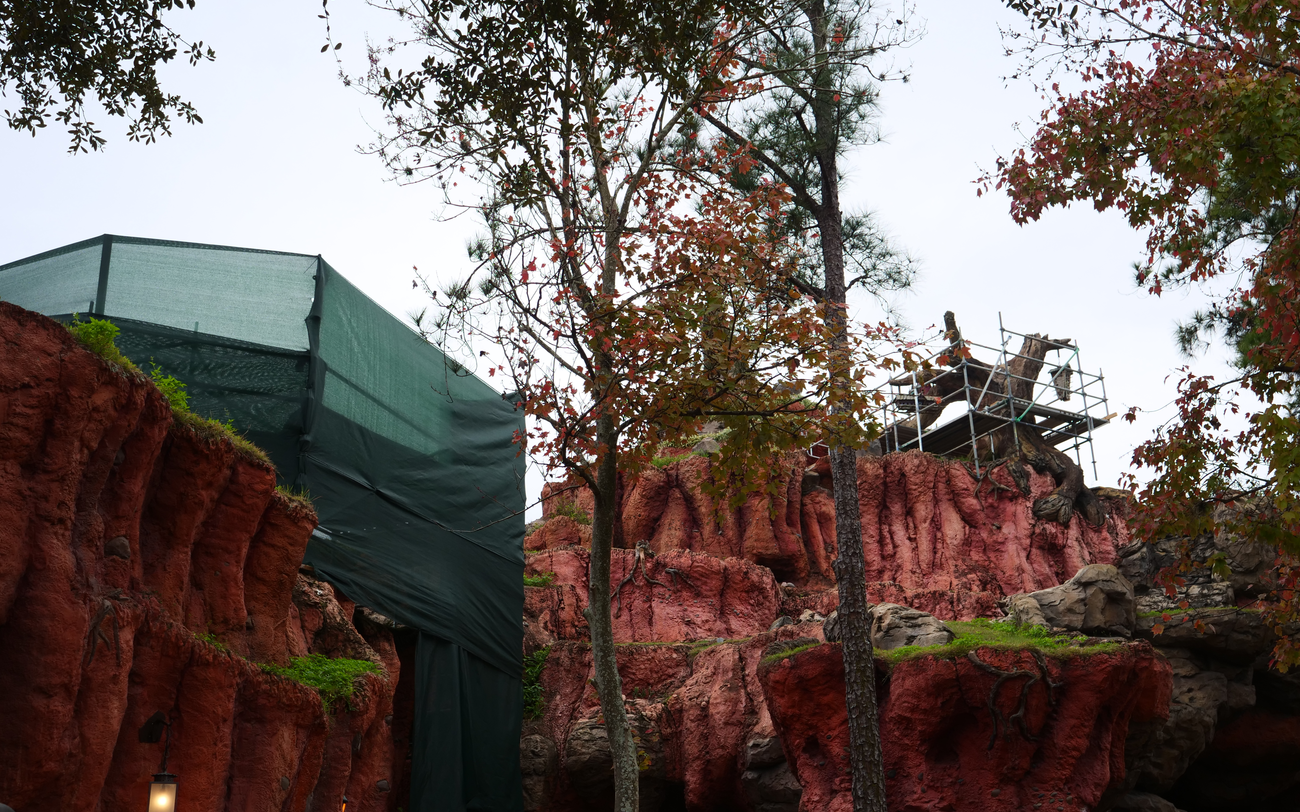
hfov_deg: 50.4
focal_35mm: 39
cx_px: 654
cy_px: 487
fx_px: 1382
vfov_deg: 32.7
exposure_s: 1/400
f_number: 3.2
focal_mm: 18
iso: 200
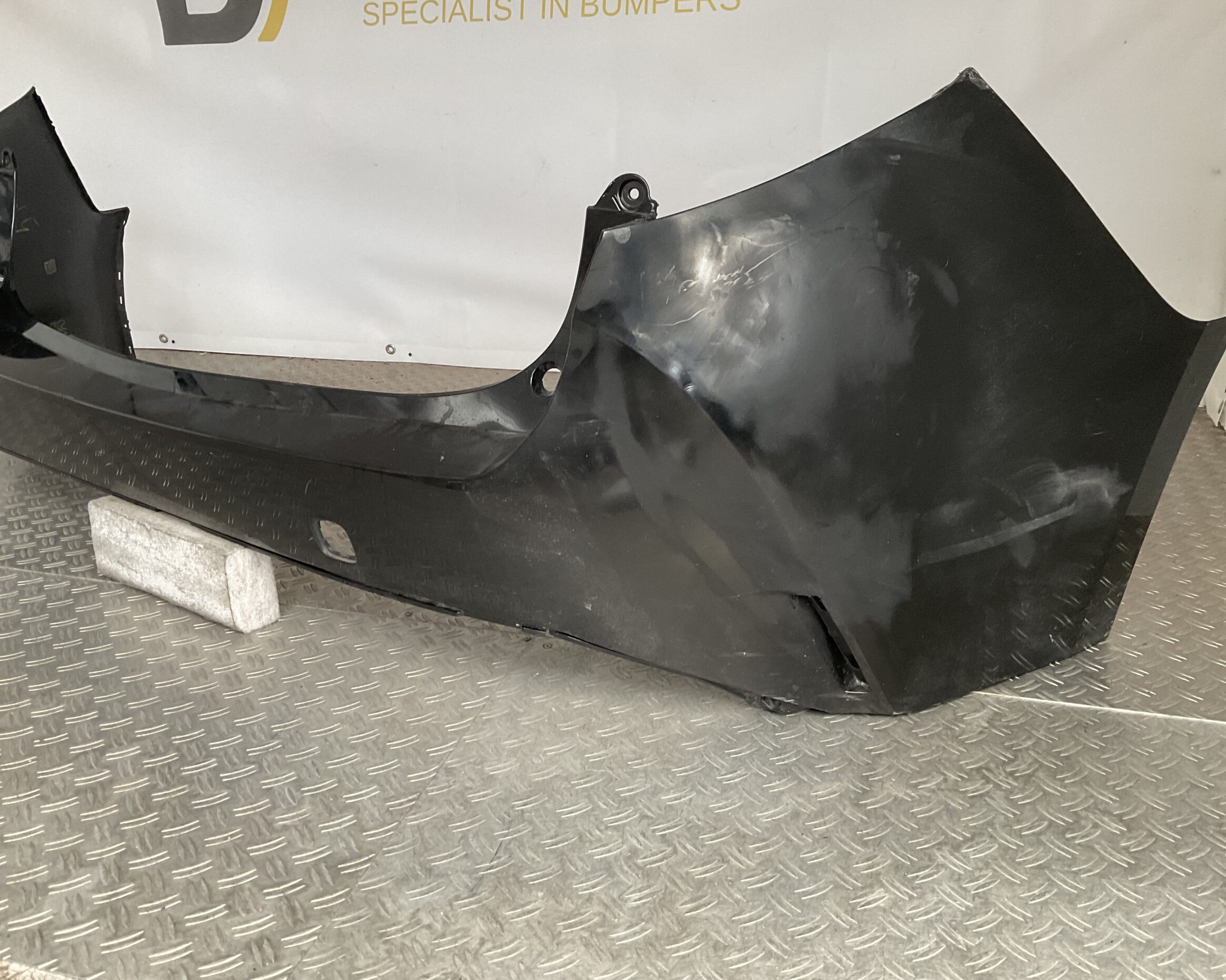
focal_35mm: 31
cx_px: 576
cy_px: 482
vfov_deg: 47.1
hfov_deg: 57.1
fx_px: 1125
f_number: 1.8
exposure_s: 1/60
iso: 80
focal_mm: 3
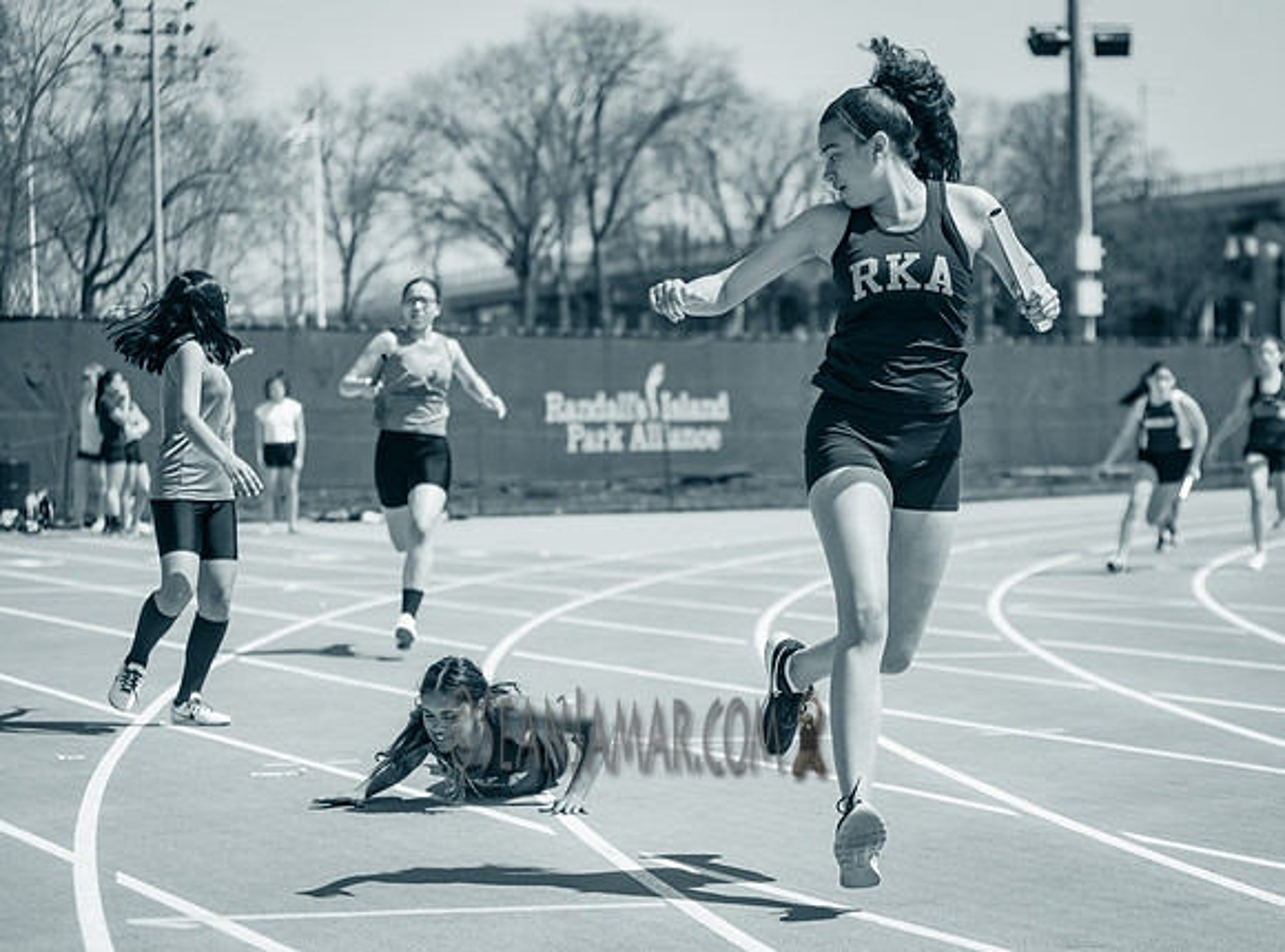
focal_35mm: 94
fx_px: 3492
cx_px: 775
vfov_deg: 15.5
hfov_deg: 20.8
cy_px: 524
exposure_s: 1/2500
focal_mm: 80
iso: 100
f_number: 2.8
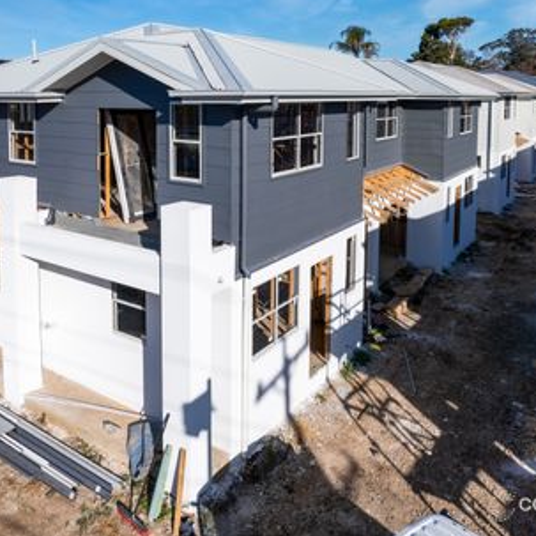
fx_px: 508
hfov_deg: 55.2
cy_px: 263
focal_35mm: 29
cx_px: 214
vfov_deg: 55.6
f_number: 2.8
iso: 110
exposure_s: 1/3000
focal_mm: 8.38
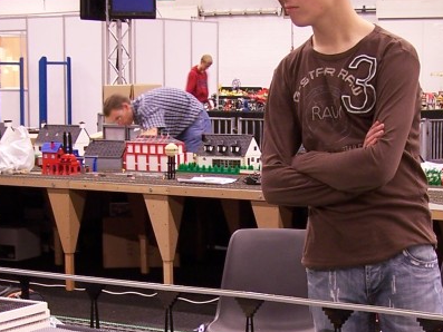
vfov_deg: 14.8
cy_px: 346
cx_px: 251
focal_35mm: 98
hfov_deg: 20.0
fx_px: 1255
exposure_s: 1/2
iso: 80
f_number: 2.8
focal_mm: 6.3
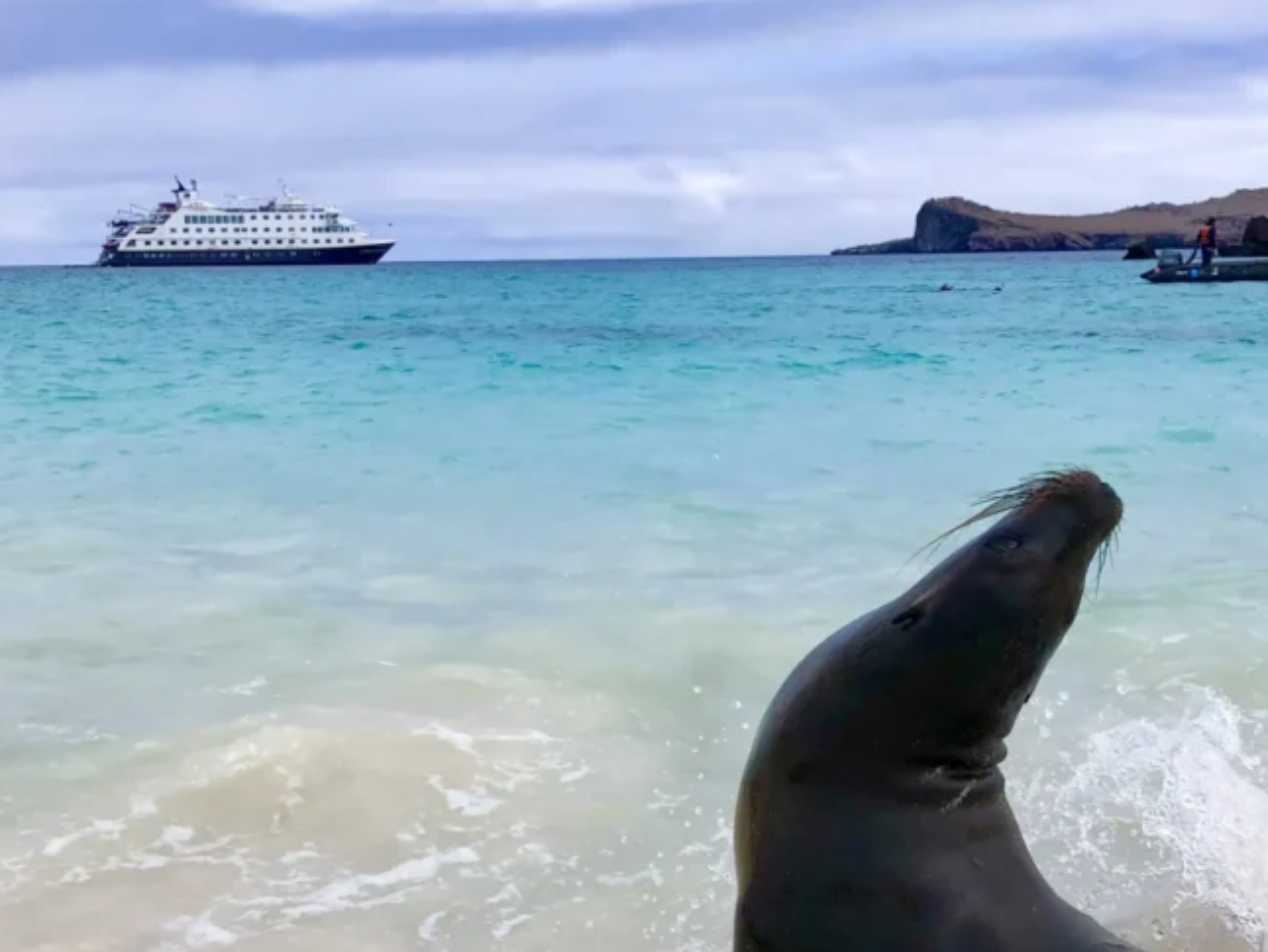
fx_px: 1905
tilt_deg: -14.3
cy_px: 758
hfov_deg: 36.8
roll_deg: +0.3
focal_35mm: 52
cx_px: 618
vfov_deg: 27.5
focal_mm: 3.99
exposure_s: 1/4367
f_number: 1.8
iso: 25
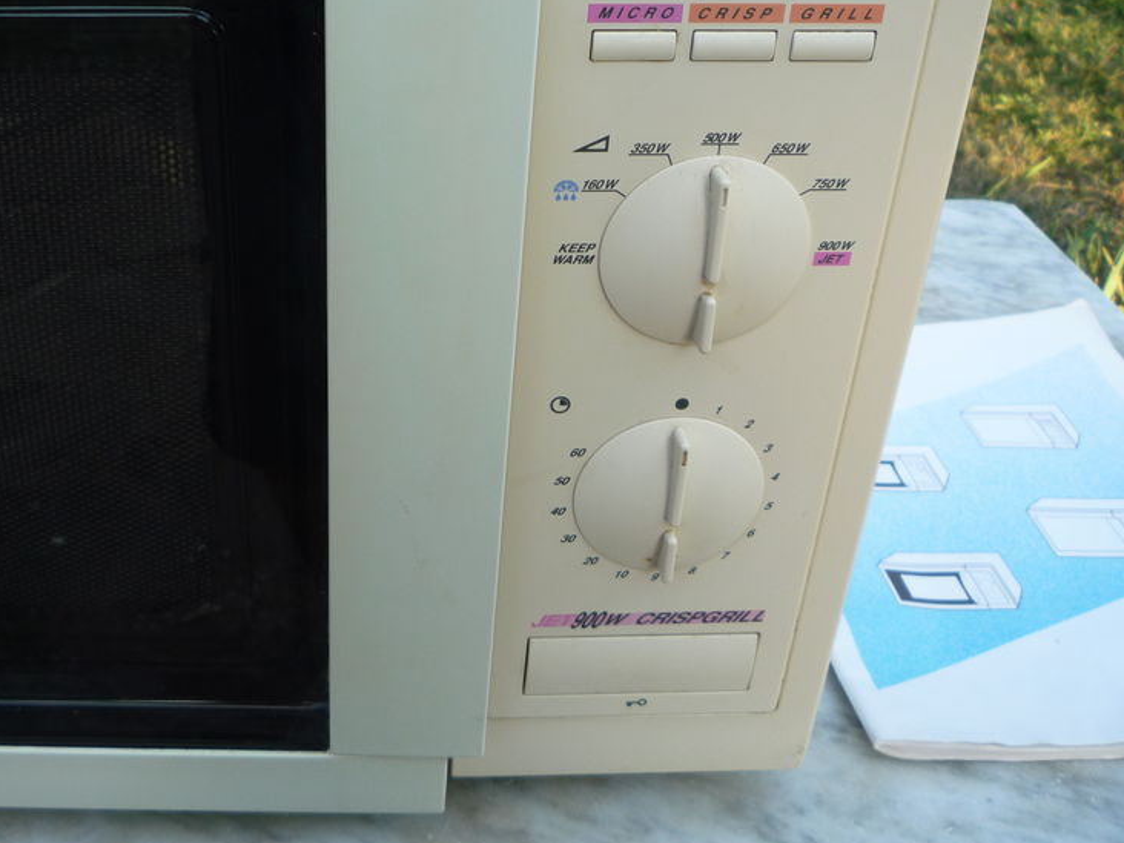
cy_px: 287
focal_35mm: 41
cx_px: 369
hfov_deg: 45.0
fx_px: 1331
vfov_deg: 34.8
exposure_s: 1/100
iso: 100
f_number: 3.3
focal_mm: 5.2
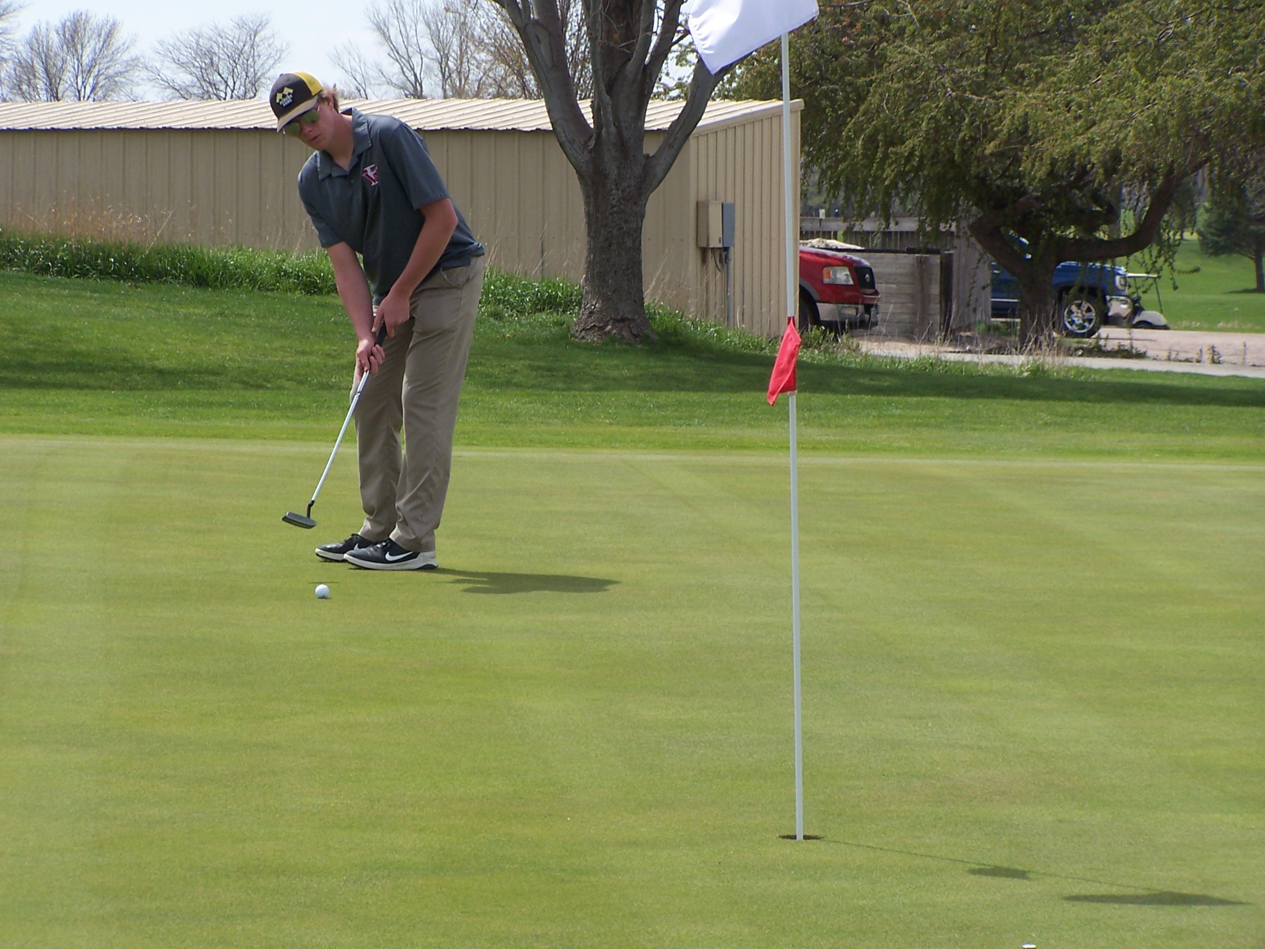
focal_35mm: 189
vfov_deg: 7.9
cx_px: 632
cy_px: 474
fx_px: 6907
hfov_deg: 10.5
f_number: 4.5
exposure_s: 1/500
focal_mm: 31.3
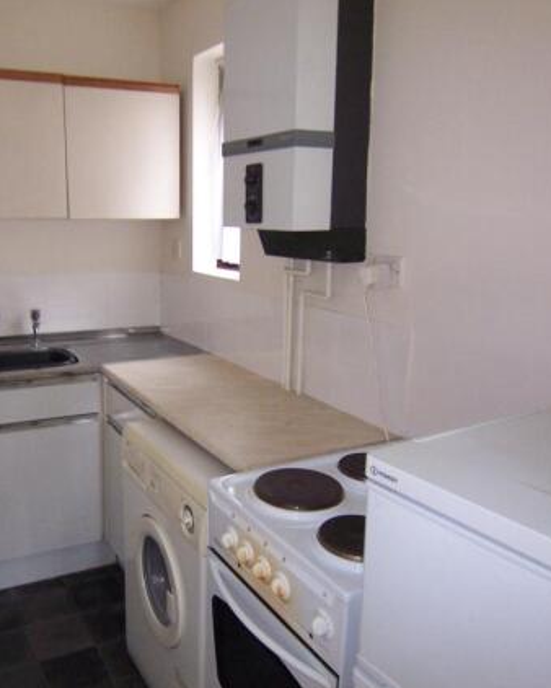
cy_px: 353
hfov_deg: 46.8
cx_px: 213
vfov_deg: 57.1
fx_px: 631
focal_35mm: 31
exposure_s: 1/30
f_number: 2.8
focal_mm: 3.8
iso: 200
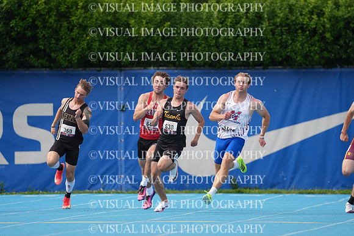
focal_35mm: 553
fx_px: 5439
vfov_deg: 2.5
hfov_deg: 3.7
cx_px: 177
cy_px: 118
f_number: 6.3
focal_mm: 553
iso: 500
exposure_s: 1/1000
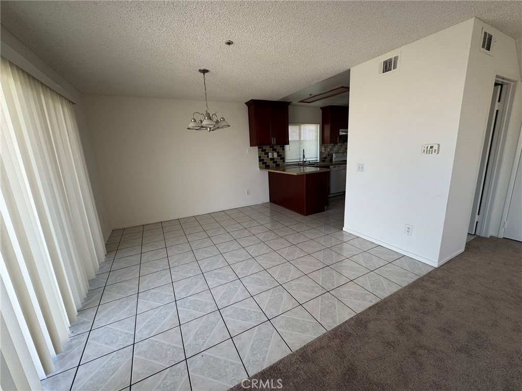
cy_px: 196
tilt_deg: -12.6
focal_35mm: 14
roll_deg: +2.6
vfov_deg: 85.7
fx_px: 211
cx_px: 261
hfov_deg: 102.1
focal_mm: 2.22
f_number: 2.2
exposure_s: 1/99
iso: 64
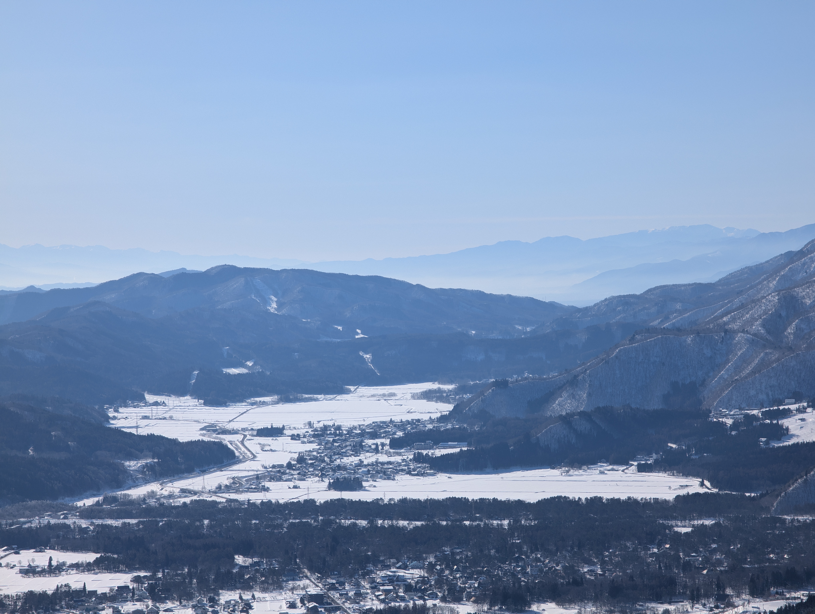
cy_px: 307
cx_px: 408
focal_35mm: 110
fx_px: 2594
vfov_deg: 13.5
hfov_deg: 17.9
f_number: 2.8
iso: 49
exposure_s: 1/2083
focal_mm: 17.91
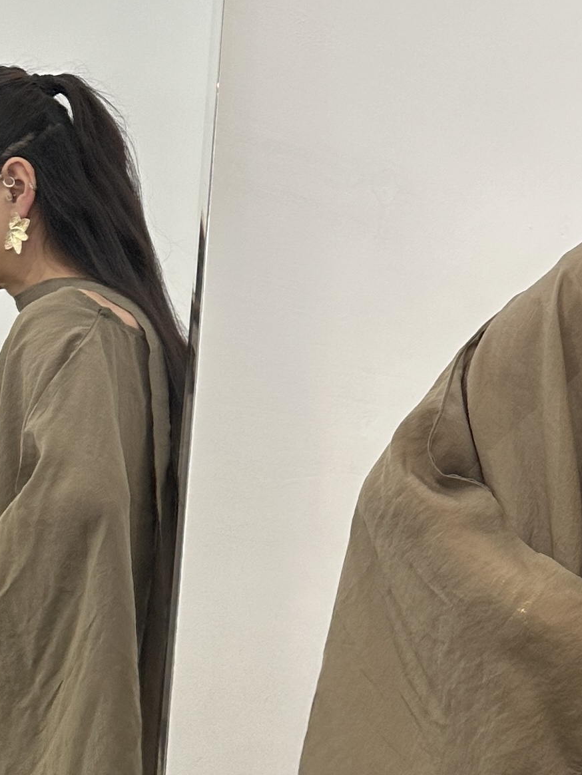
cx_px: 644
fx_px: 1524
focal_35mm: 68
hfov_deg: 20.6
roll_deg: +0.1
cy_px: 686
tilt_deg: -26.8
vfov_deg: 27.6
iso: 160
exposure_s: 1/50
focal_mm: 6.86
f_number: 1.78
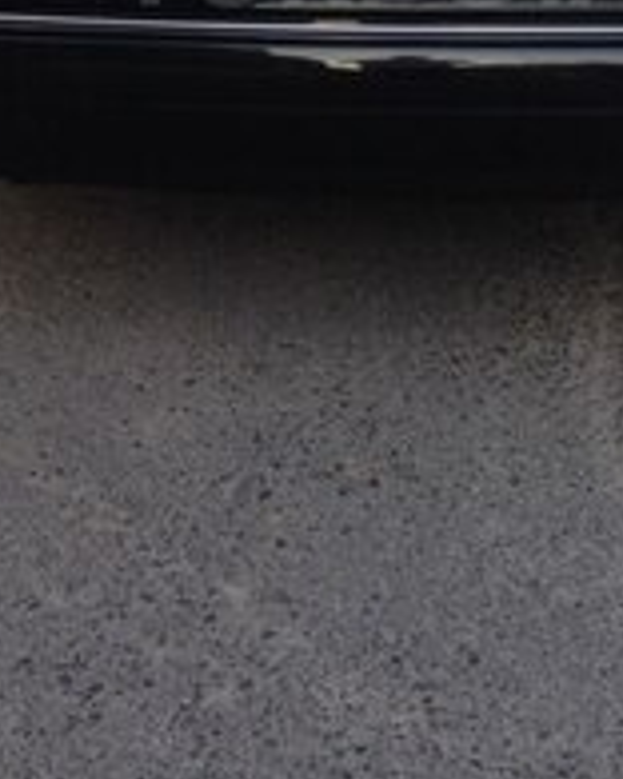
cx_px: 423
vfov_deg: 22.2
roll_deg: +2.7
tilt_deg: -12.8
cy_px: -40
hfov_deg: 18.7
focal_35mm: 82
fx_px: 1890
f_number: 2.4
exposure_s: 1/60
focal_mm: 4.12
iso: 50
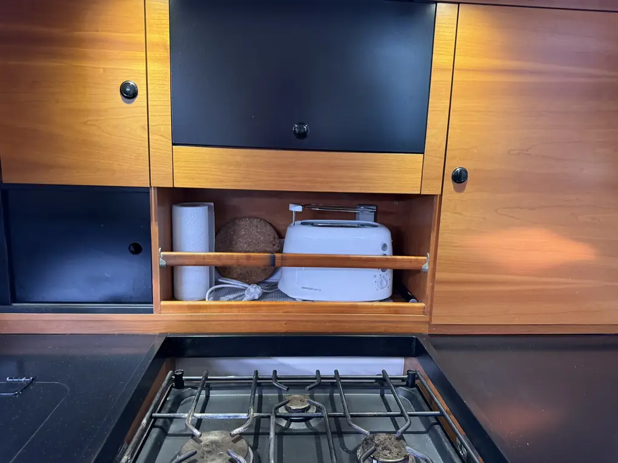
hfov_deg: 71.6
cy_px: 232
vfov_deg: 56.8
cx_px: 309
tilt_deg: -10.1
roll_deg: -1.3
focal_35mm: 24
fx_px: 428
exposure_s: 1/60
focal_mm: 6.76
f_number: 1.78
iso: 250
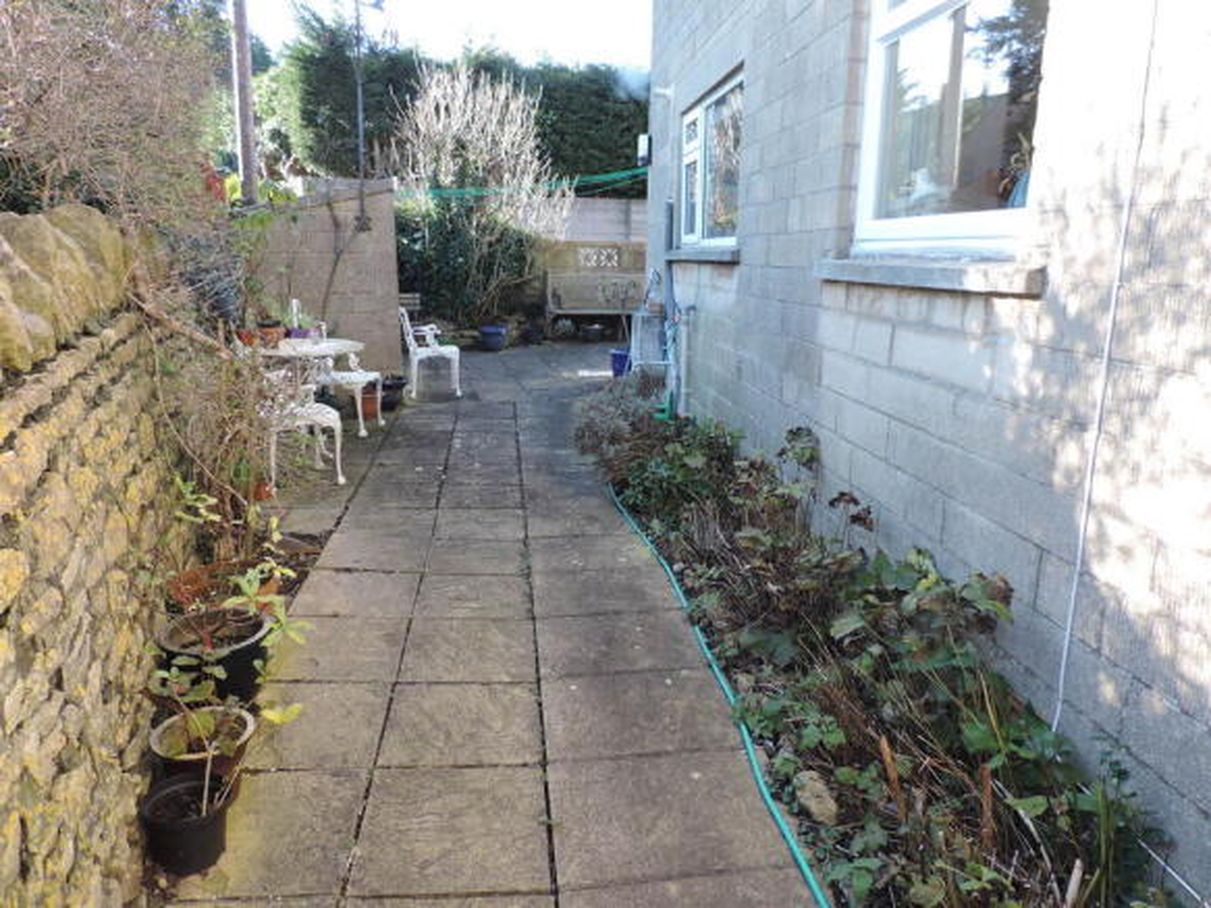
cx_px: 606
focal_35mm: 24
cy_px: 454
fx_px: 839
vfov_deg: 56.8
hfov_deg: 71.6
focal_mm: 4.3
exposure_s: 1/60
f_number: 3
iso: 80
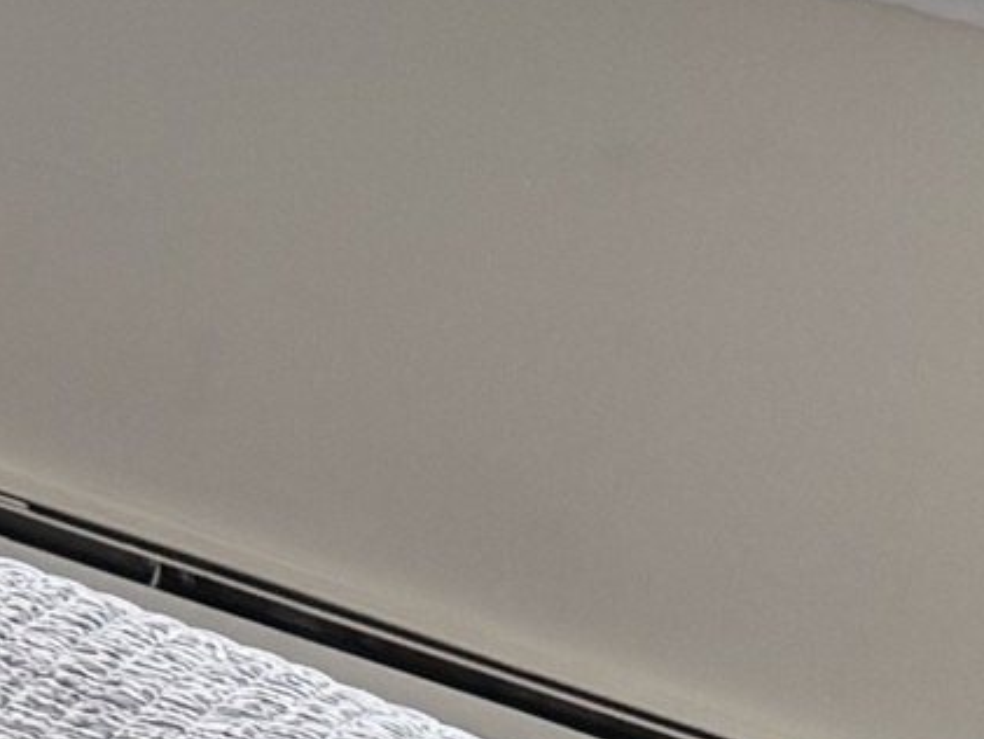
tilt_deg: -21.5
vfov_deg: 8.4
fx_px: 4976
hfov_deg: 8.6
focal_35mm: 175
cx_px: -2323
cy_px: -124
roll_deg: -2.5
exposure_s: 1/95
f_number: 1.78
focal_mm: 6.76
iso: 200
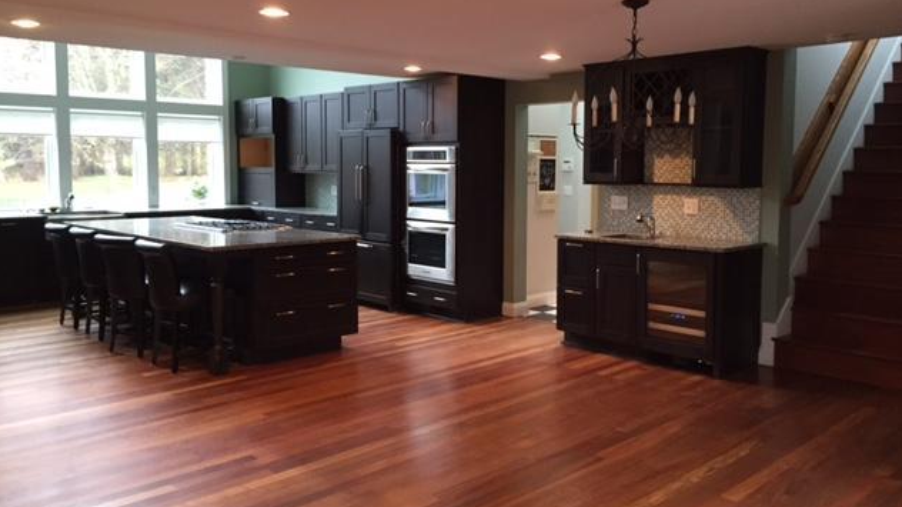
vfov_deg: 36.6
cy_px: 220
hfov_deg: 61.0
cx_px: 452
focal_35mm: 32
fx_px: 765
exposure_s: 1/30
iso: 160
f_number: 2.2
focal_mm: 4.15
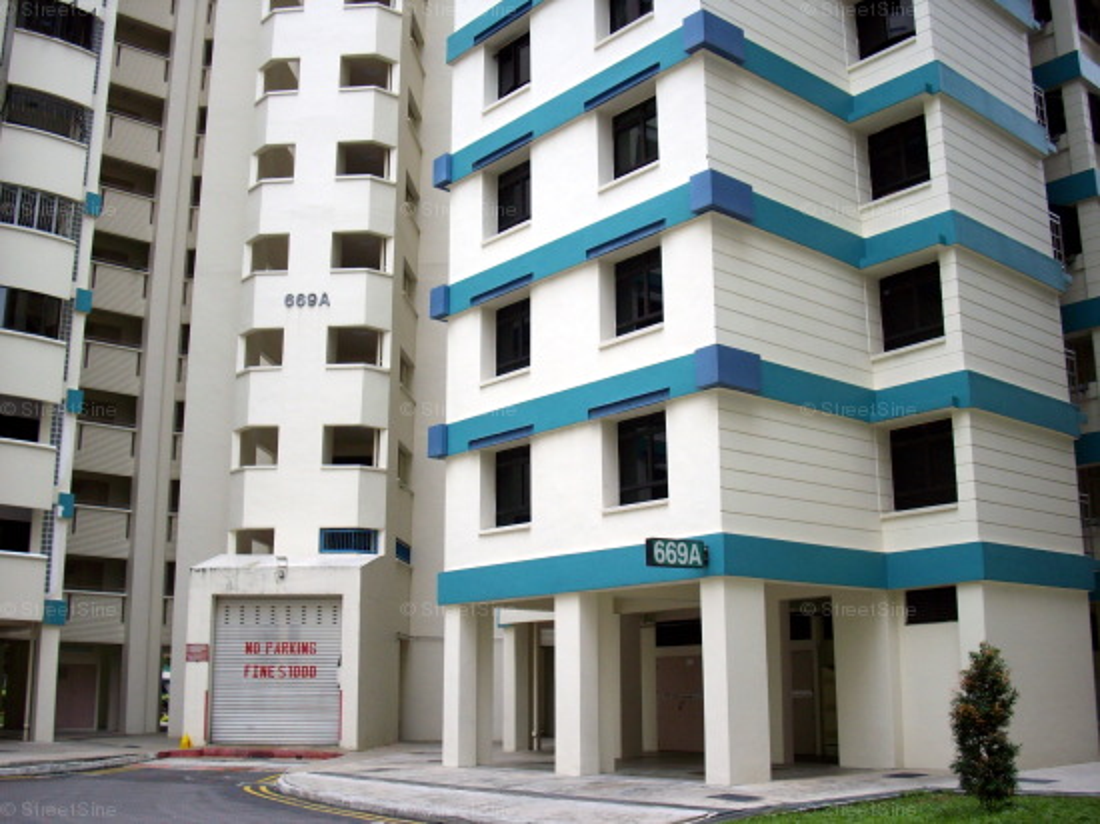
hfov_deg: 50.2
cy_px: 412
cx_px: 550
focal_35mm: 37
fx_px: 1175
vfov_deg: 38.6
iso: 80
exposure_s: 1/500
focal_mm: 6.2
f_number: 2.8
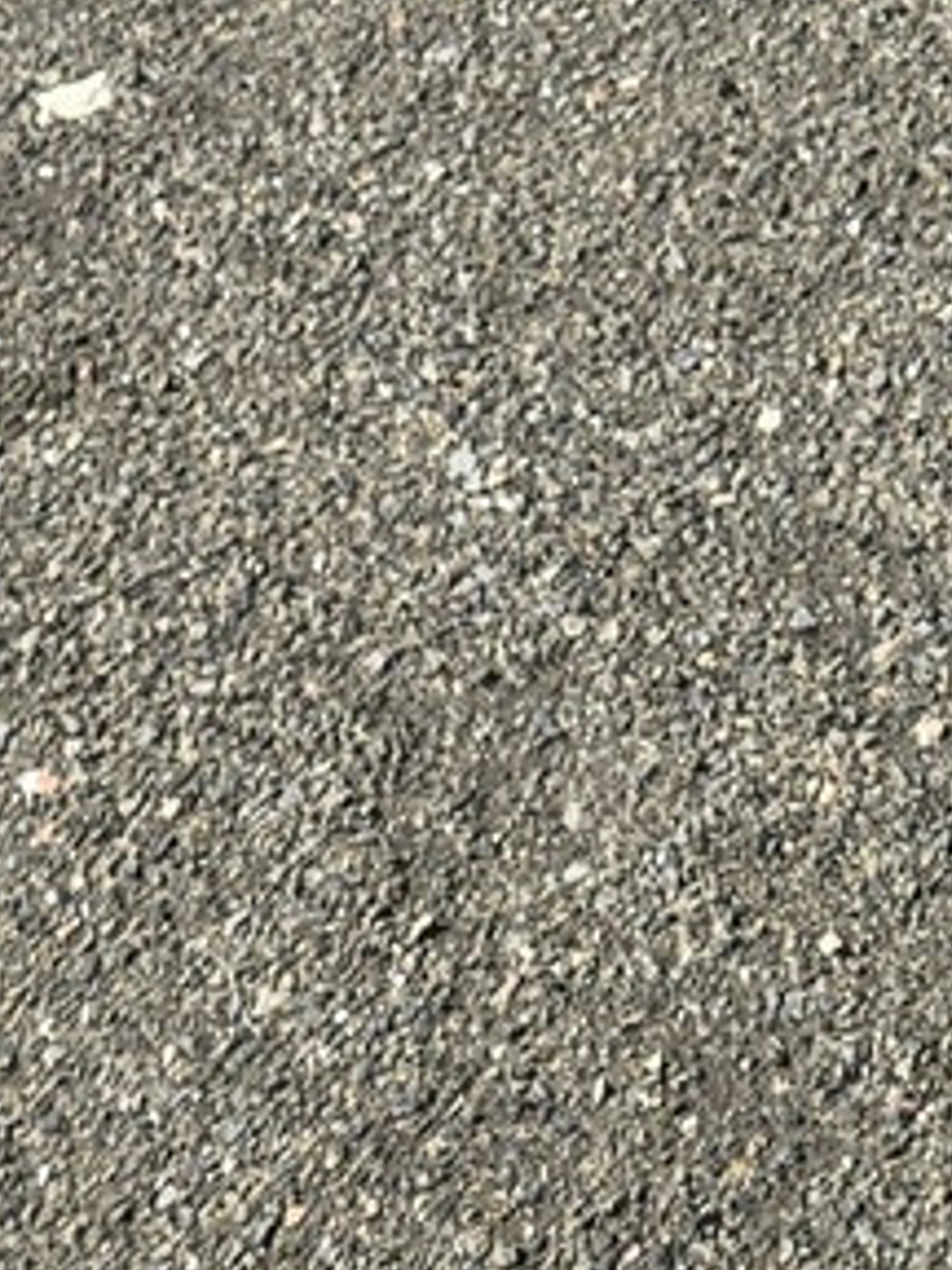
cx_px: 1873
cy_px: -1160
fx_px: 4694
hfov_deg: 10.7
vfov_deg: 13.5
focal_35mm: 128
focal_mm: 6.3
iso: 12
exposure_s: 1/521
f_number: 1.7
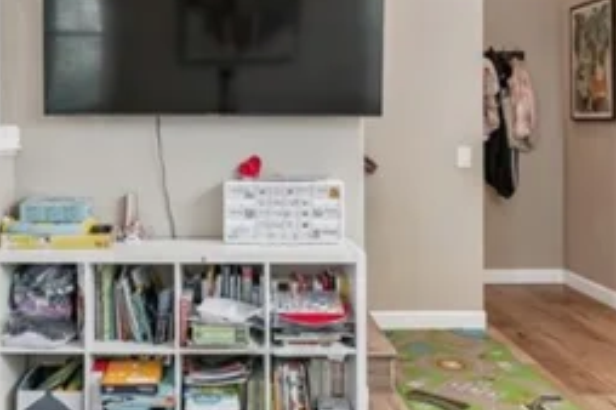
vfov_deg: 30.9
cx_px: 232
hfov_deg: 45.1
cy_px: 129
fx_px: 735
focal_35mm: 43
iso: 400
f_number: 9
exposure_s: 1/8
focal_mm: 13
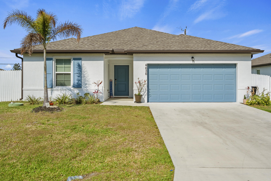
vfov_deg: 37.9
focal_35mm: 35
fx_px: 263
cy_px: 90
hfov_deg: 54.4
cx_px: 136
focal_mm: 35
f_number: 10
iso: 400
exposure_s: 1/320
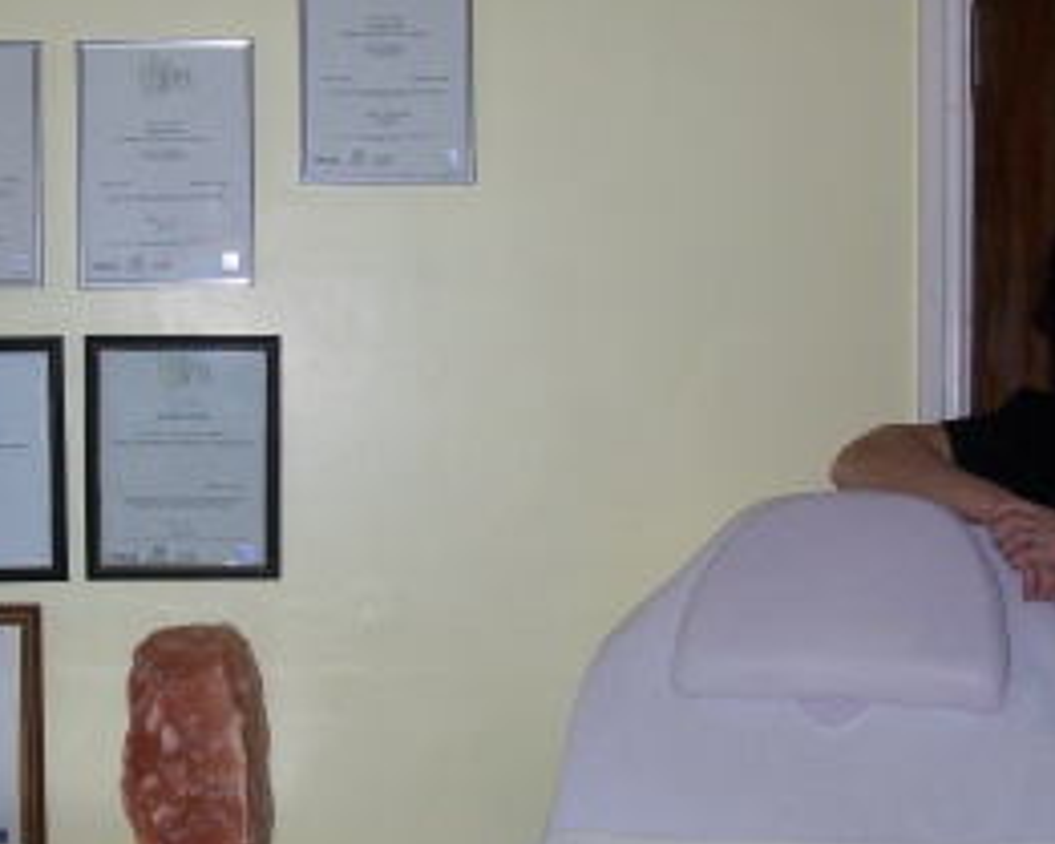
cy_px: 505
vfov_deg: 23.5
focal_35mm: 65
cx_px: 352
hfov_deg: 28.9
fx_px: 2030
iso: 64
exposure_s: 1/60
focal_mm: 6.1
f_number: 2.7
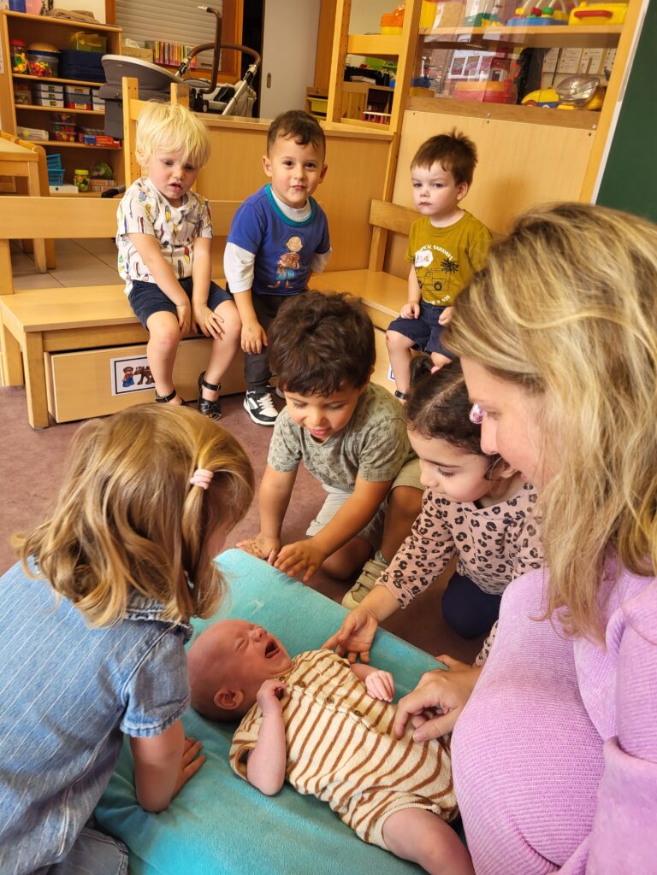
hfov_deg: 53.1
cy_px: 438
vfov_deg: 67.3
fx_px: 658
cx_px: 328
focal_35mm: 26
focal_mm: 5.4
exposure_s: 1/100
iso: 80
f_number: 1.8
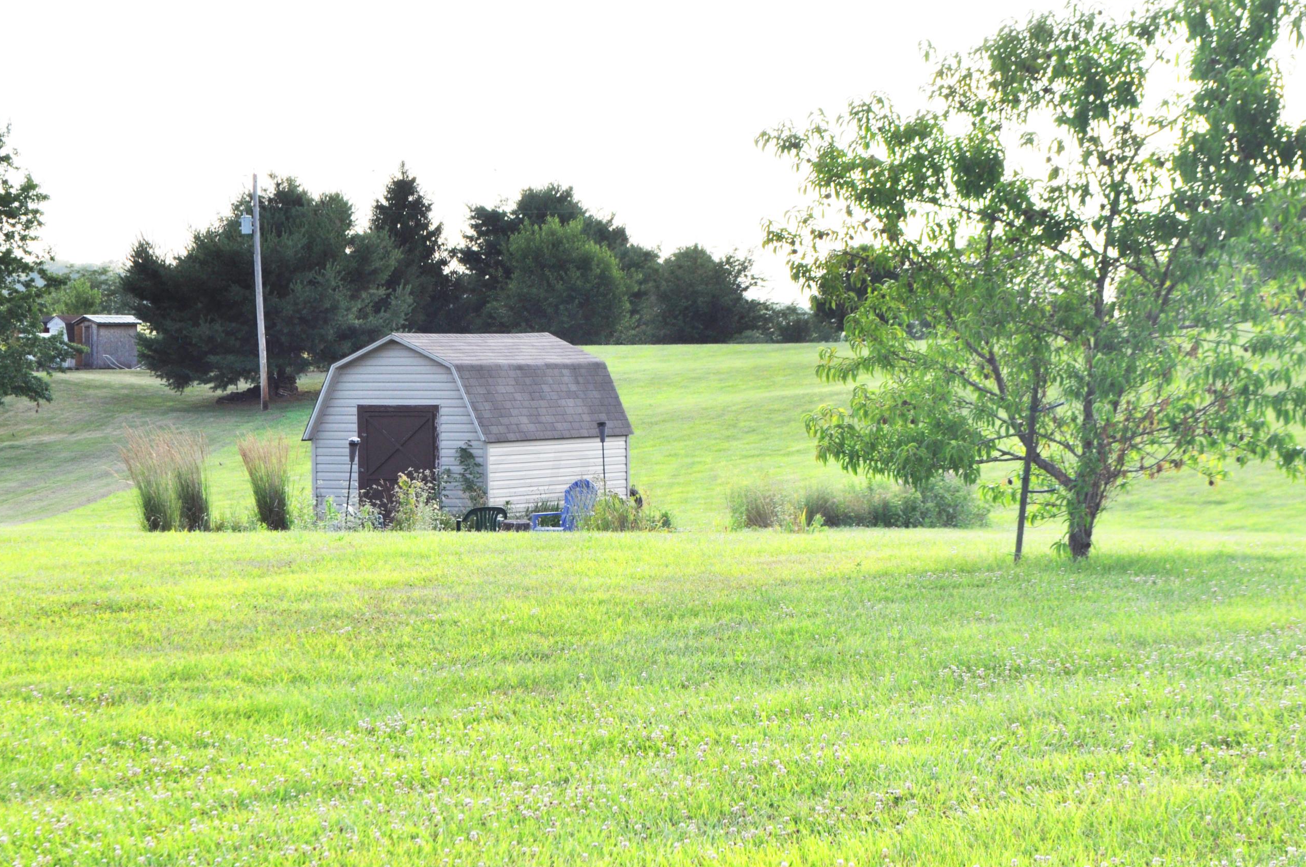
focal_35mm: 98
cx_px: 635
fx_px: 3536
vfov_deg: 14.0
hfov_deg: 20.9
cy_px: 480
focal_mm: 55
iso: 200
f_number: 10
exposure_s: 1/200
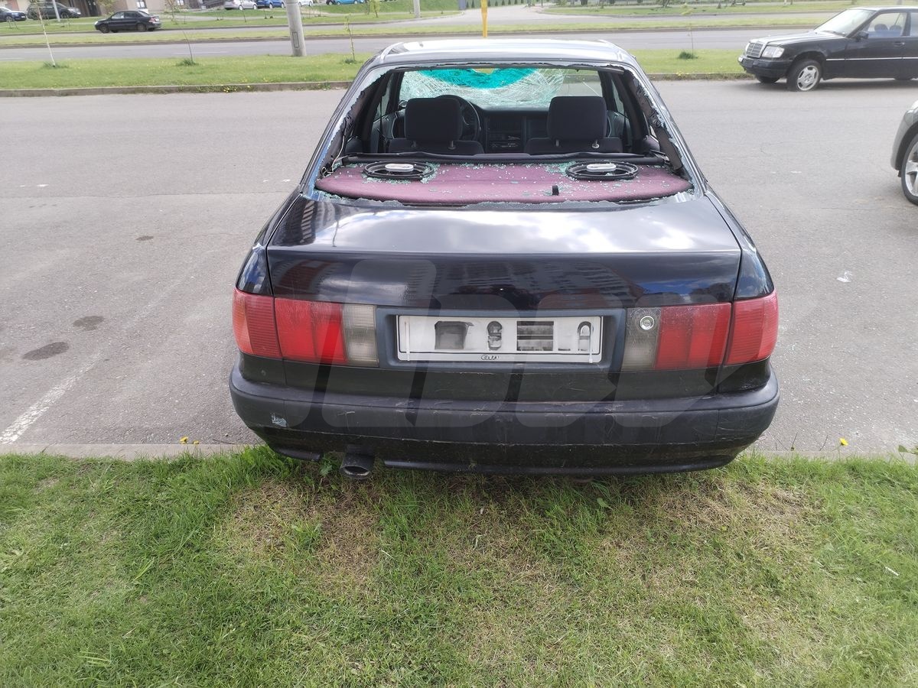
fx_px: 769
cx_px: 459
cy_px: 344
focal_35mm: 29
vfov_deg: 48.2
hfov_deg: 61.7
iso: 100
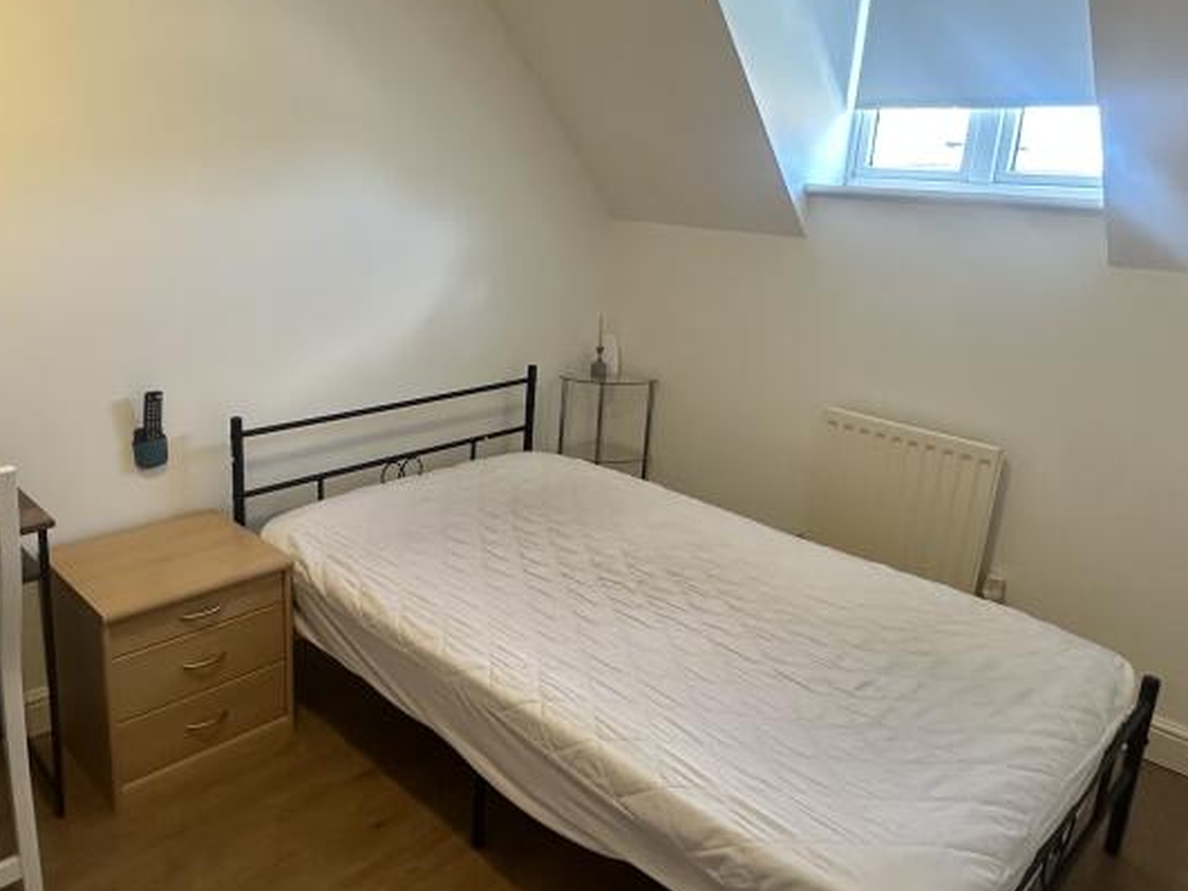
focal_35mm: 27
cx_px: 470
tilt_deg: -15.0
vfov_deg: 51.3
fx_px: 926
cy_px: 401
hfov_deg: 64.7
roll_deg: -1.9
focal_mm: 2.22
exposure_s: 1/100
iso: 320
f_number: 2.2
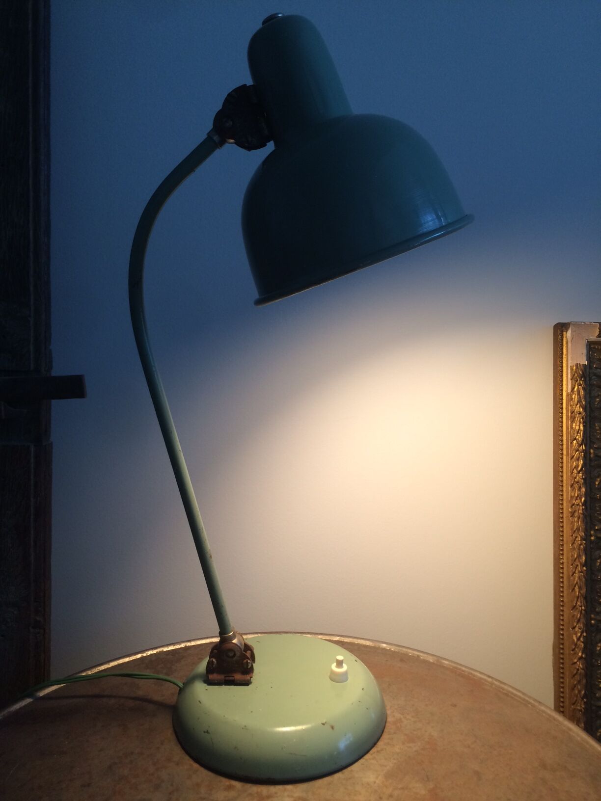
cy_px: 400
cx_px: 300
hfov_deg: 48.2
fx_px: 671
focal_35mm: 29
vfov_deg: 61.7
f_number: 2.2
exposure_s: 1/33
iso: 100
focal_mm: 4.15
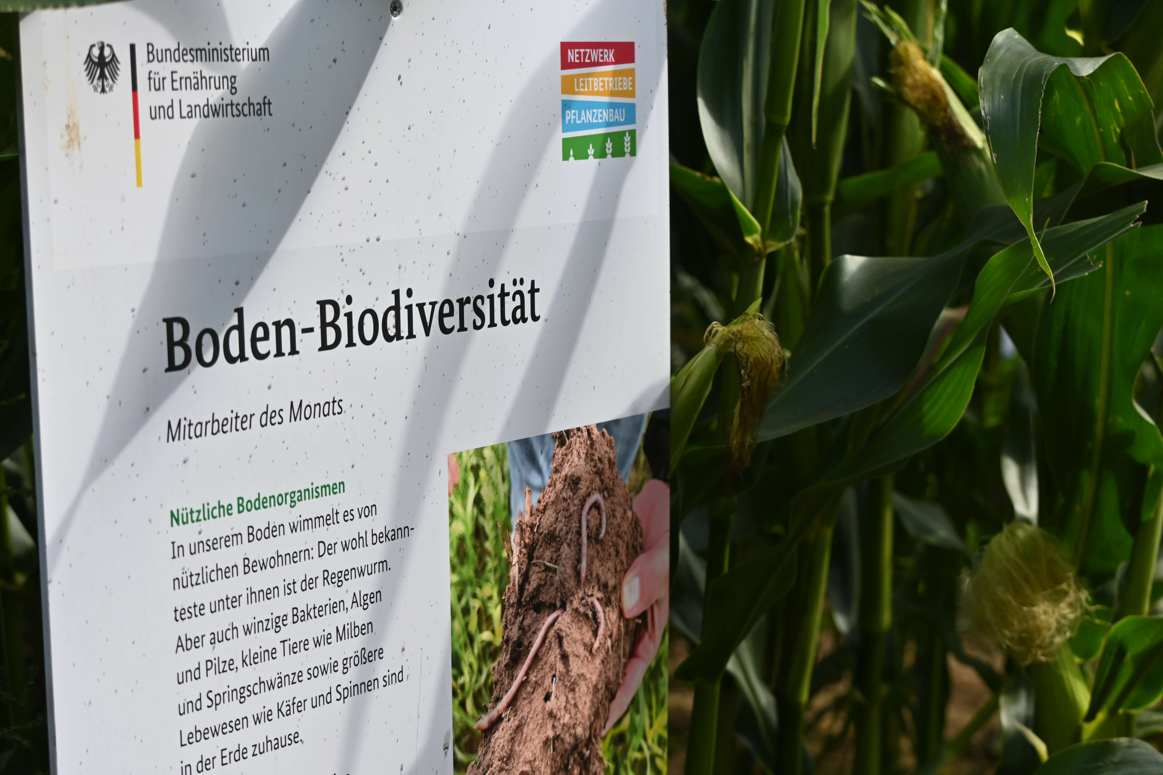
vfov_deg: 16.6
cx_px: 582
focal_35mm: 82
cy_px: 388
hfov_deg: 24.6
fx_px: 2665
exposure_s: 1/250
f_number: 5.6
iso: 110
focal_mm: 55
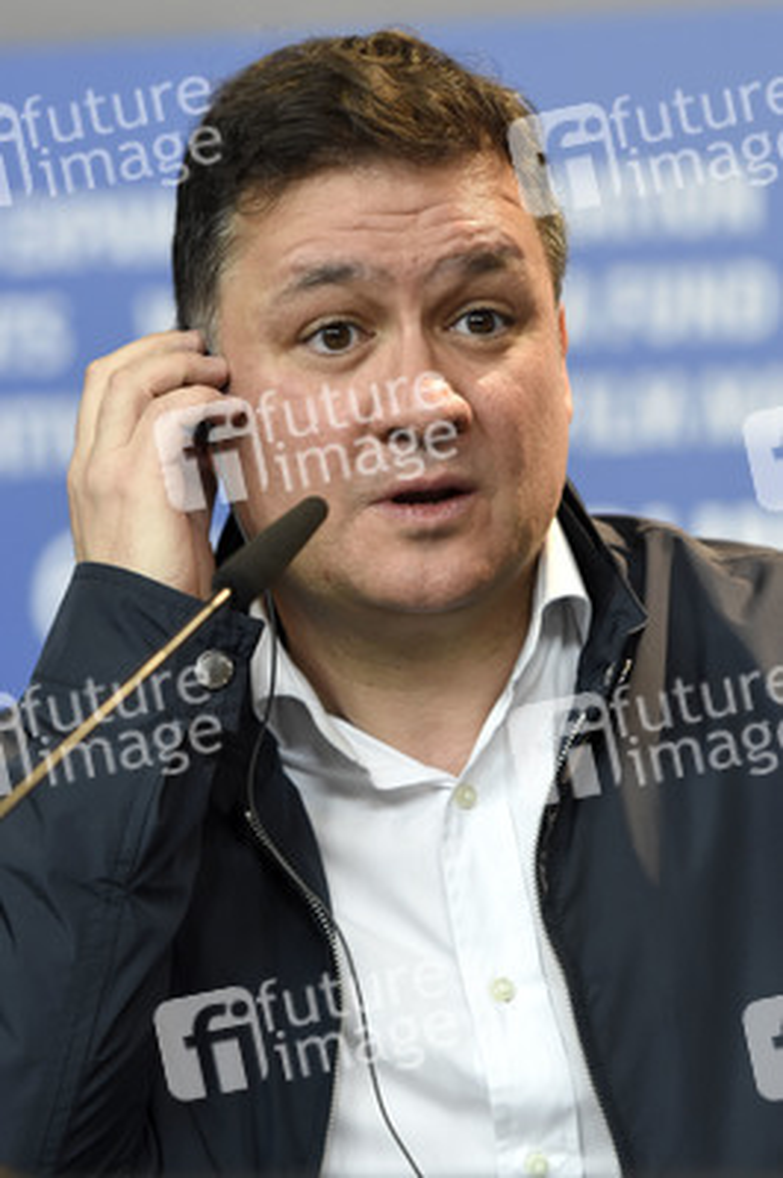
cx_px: 392
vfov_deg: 10.2
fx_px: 6618
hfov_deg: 6.8
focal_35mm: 202
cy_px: 589
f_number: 3.2
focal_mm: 135
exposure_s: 1/400
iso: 1250
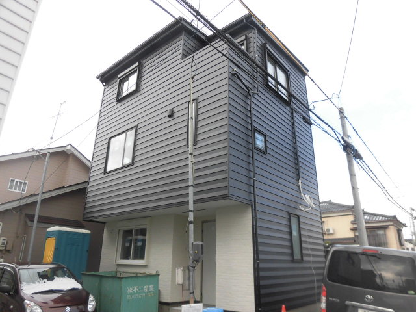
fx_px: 288
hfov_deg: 71.6
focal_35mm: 24
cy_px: 156
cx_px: 208
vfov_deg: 56.8
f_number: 3.1
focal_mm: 4.3
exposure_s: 1/250
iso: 100
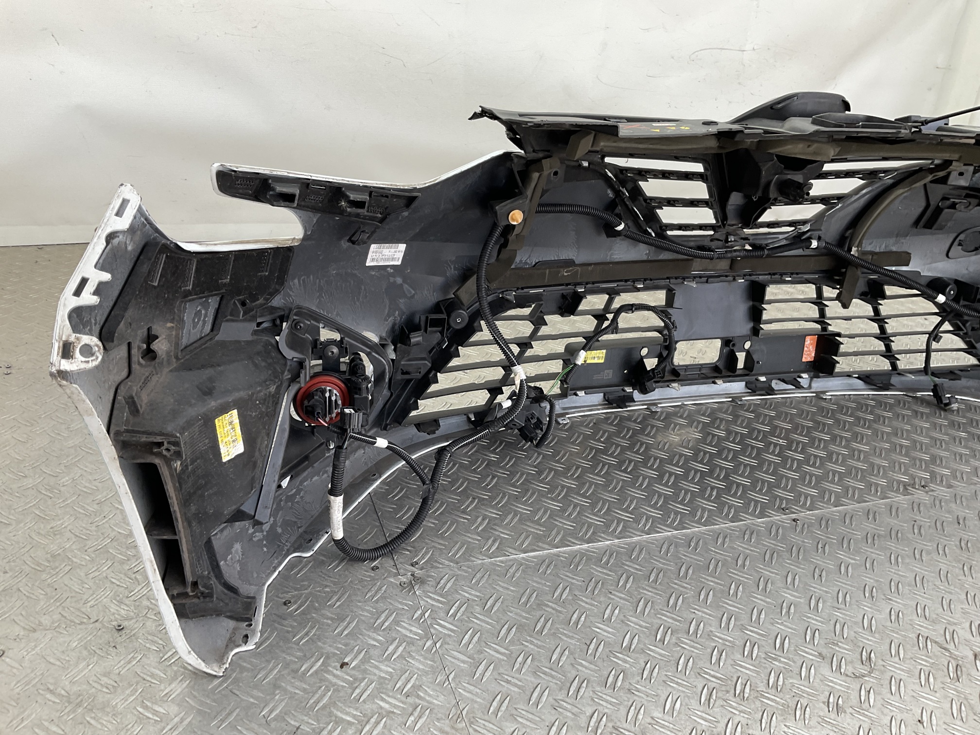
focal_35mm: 29
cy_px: 368
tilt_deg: -25.7
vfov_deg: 48.2
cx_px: 490
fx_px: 821
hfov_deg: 61.7
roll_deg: -10.7
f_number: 1.8
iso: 25
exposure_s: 1/100
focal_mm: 3
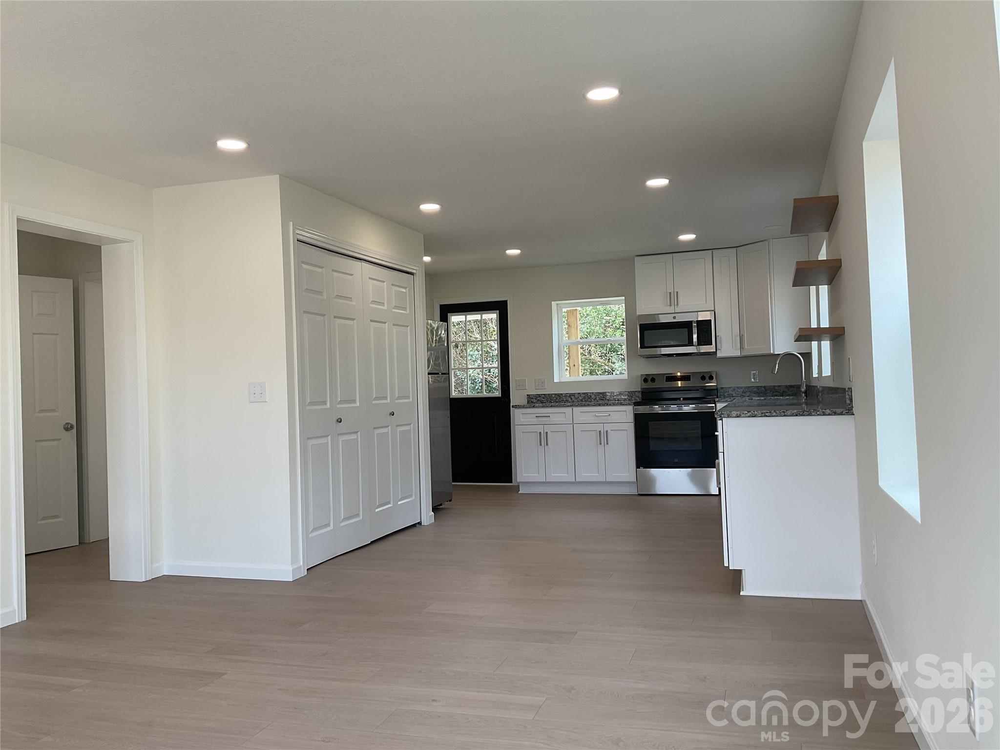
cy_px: 375
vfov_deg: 48.2
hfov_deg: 61.7
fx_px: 838
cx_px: 500
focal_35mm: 29
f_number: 1.8
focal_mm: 3
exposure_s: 1/120
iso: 25
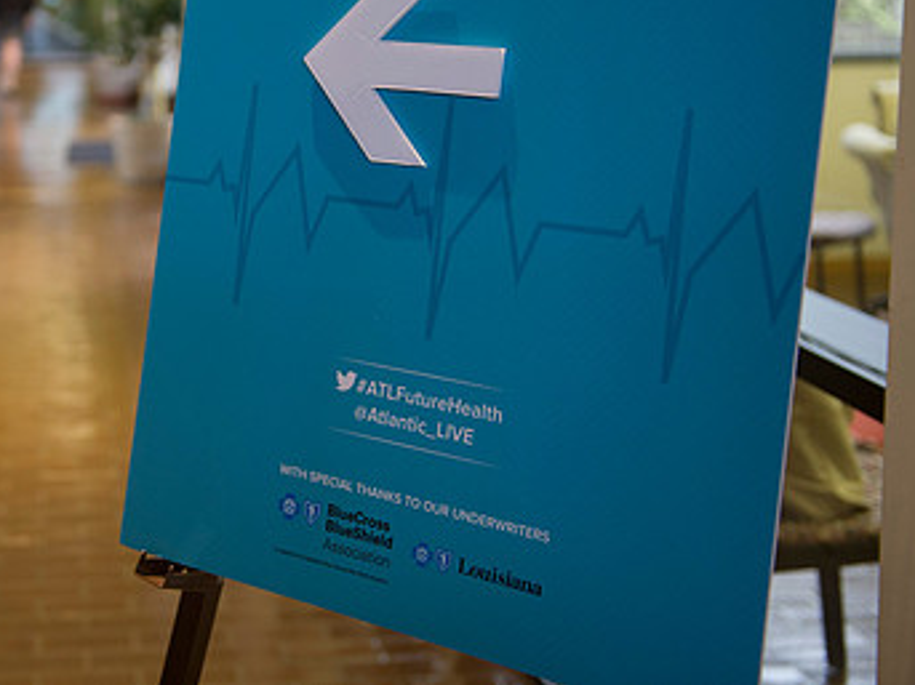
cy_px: 173
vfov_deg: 22.4
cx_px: 205
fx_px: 1718
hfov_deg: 29.3
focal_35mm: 65
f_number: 2.8
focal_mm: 40
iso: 1600
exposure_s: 1/60
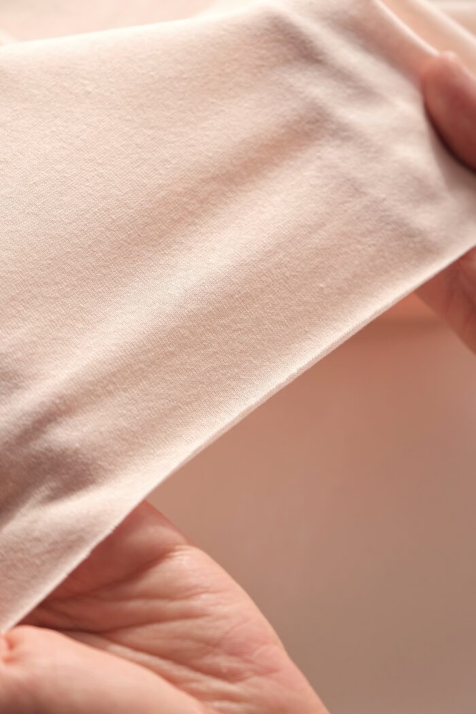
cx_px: 238
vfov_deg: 19.5
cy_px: 357
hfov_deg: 13.0
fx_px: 2082
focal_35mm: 105
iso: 160
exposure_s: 1/400
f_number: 4
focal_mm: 69.8
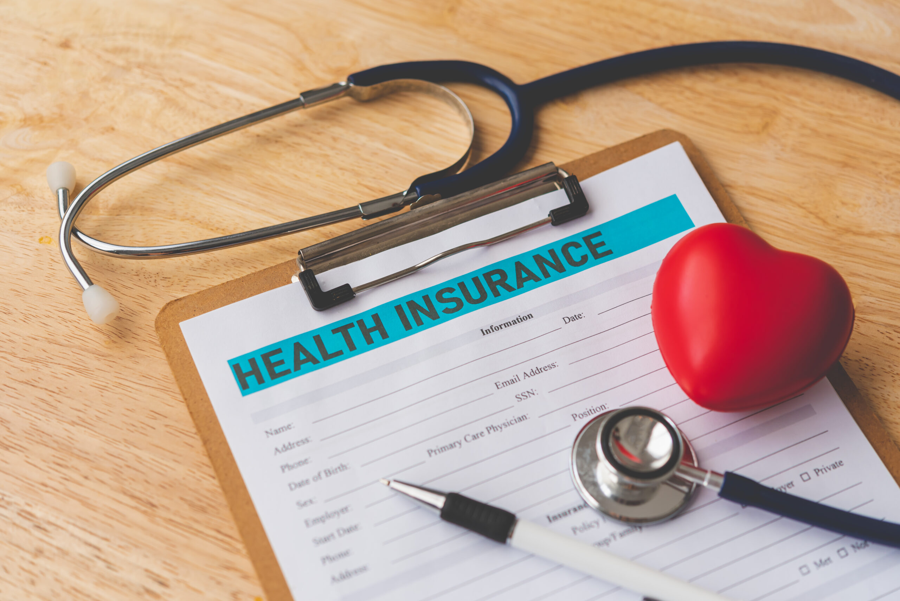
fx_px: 1501
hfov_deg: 33.4
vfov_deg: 22.6
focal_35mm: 60
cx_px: 450
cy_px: 300
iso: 200
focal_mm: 60
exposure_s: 1/60
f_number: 4.5
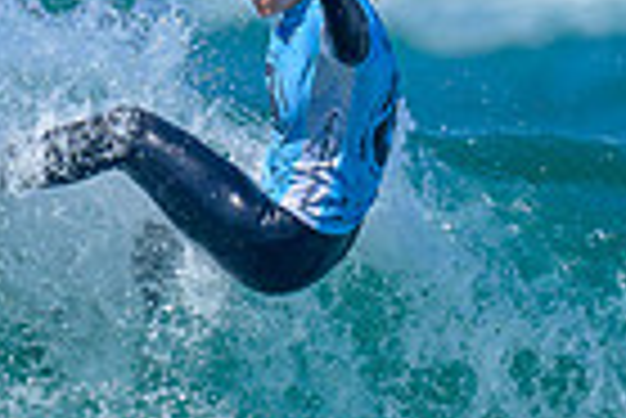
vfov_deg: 0.3
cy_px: 291
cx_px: 509
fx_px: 79549
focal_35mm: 4570
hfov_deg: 0.5
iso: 220
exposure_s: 1/2000
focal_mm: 800
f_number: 6.3
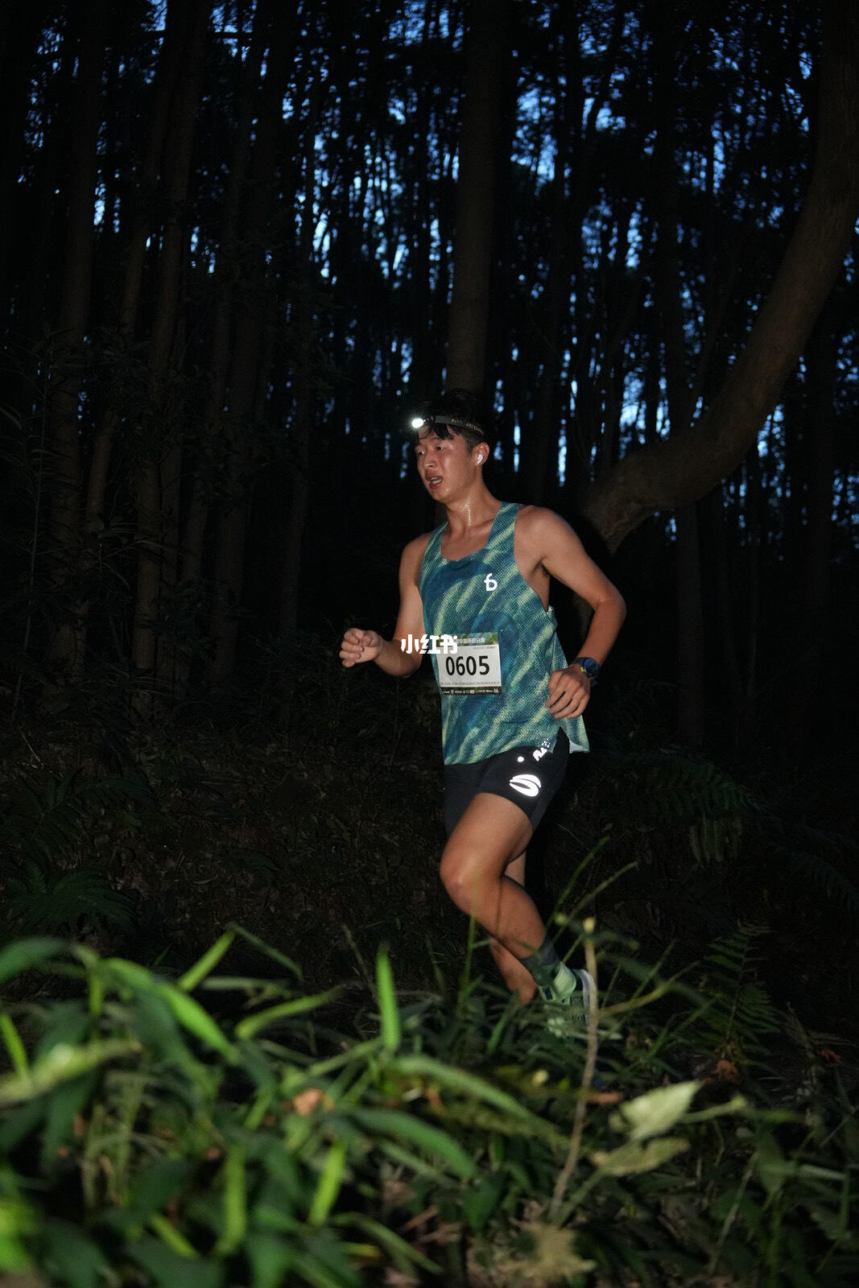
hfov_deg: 37.9
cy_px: 644
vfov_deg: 54.4
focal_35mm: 35
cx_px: 430
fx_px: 1252
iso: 6400
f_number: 2.8
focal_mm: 35
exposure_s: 1/800
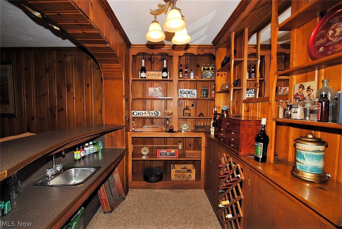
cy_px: 114
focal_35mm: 15
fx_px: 143
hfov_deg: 100.3
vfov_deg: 77.5
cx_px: 171
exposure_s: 1/60
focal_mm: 10
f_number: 8
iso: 400
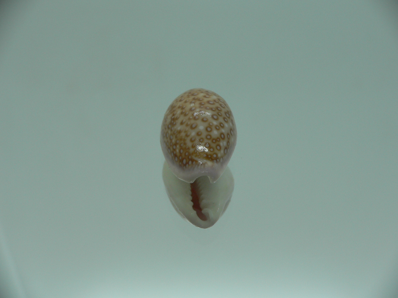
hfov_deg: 52.6
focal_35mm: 35
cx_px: 199
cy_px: 149
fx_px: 402
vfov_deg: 40.7
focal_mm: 4.6
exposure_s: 1/60
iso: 80
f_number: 2.8
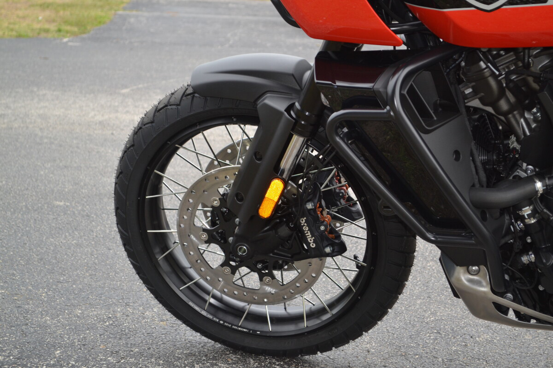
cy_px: 184
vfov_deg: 16.6
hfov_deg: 24.6
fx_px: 1267
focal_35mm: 82
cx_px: 276
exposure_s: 1/125
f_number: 5.6
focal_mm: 55
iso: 320
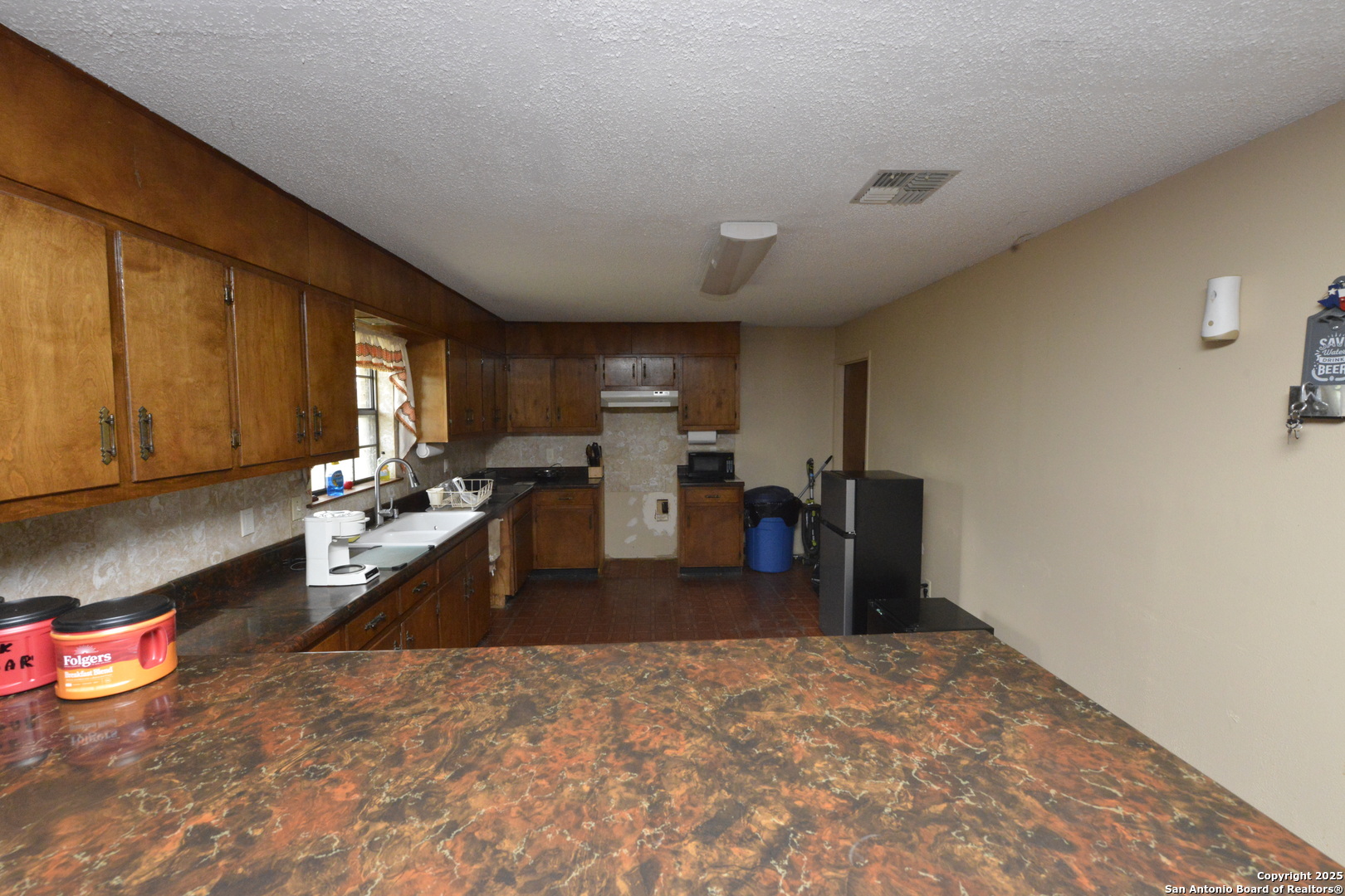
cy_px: 448
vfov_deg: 81.2
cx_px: 672
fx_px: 523
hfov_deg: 104.3
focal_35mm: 14
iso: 6400
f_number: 11
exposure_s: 1/60
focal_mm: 14
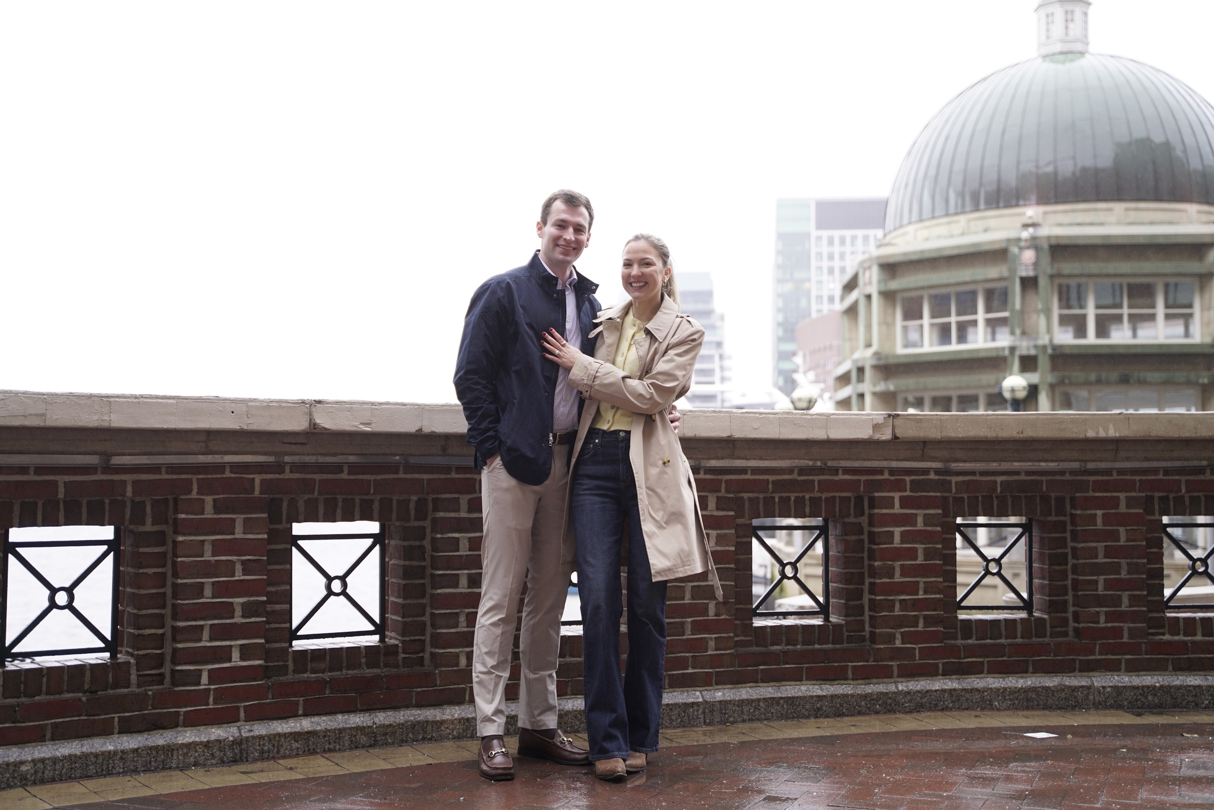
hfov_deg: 42.7
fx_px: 1551
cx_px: 607
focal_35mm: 46
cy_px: 405
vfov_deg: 29.3
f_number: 2.8
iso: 250
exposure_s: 1/125
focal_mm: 46
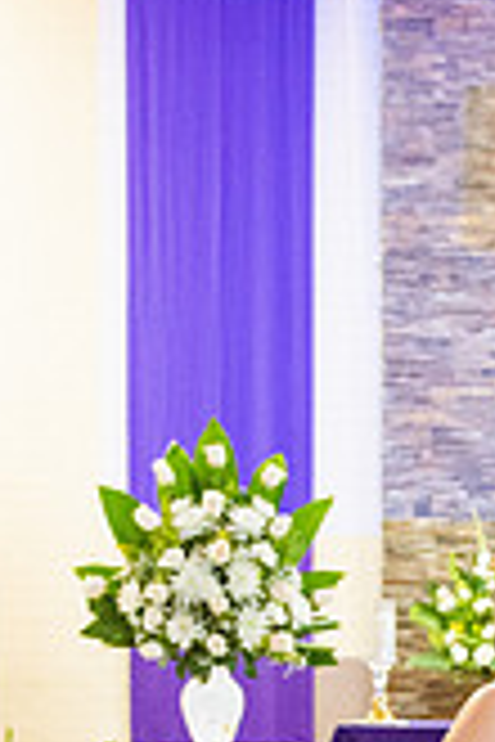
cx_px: 575
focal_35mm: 110
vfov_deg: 17.5
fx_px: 2269
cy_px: 937
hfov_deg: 12.2
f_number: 2.8
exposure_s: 1/160
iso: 2000
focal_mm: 26
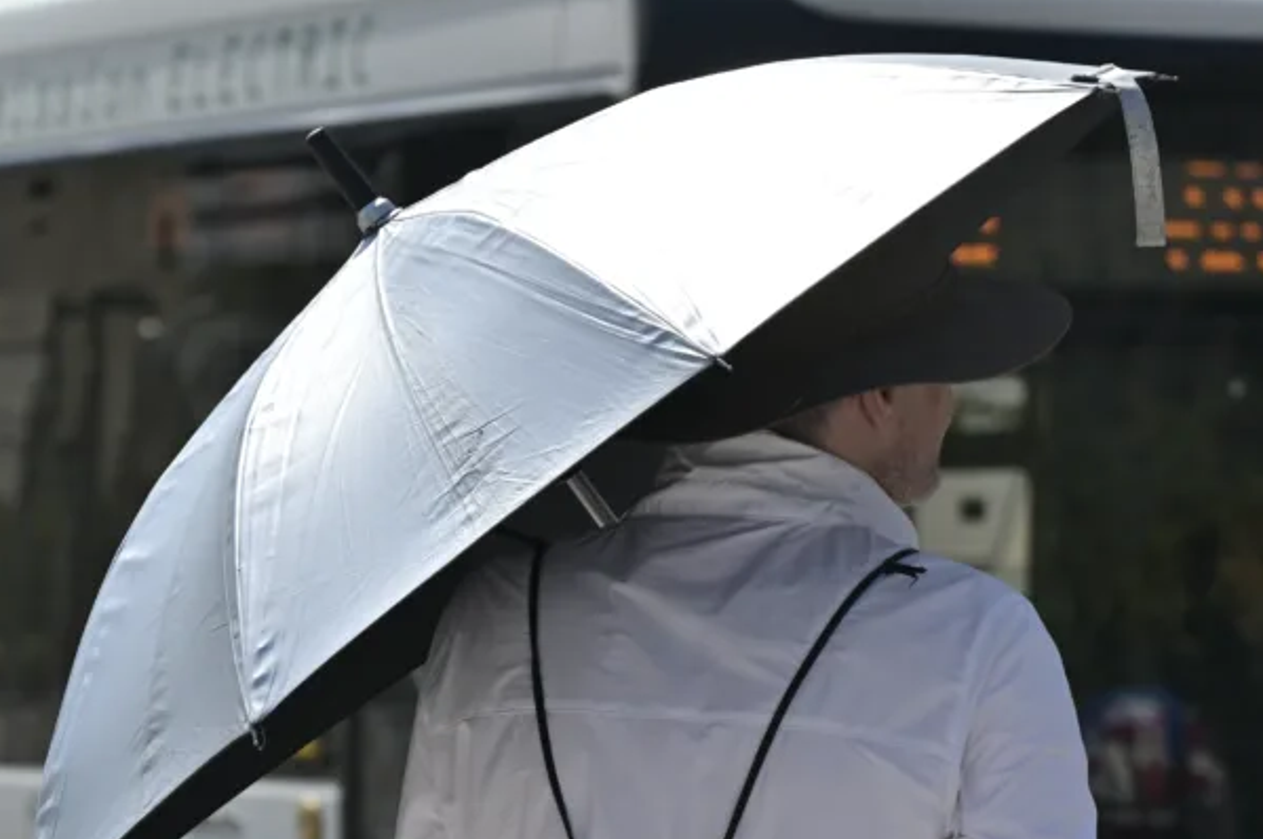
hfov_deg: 7.8
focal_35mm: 265
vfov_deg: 5.2
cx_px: 852
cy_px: 488
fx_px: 9287
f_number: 8
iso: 125
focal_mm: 155
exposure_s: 1/500
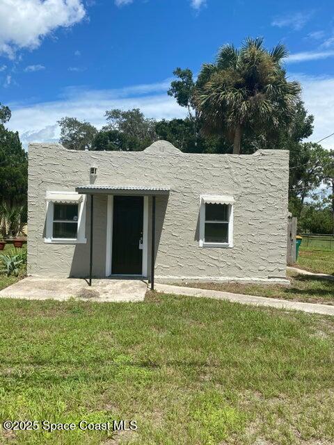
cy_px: 222
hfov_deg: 53.1
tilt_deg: +1.7
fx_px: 334
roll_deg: -0.1
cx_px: 167
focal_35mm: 26
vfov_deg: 67.3
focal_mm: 4.25
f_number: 1.8
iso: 32
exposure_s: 1/3731
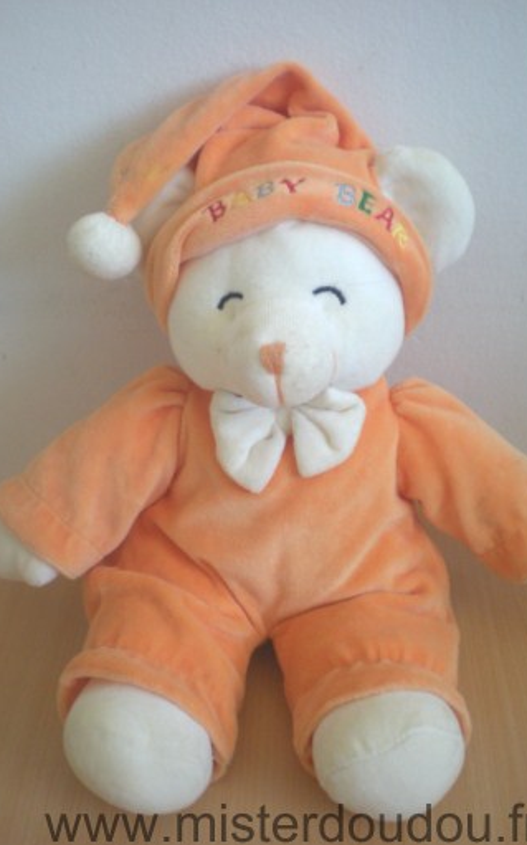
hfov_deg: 31.2
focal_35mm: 41
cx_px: 291
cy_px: 427
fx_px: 943
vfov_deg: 48.2
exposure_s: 1/64.2
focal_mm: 6.3
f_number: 3.1
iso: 182
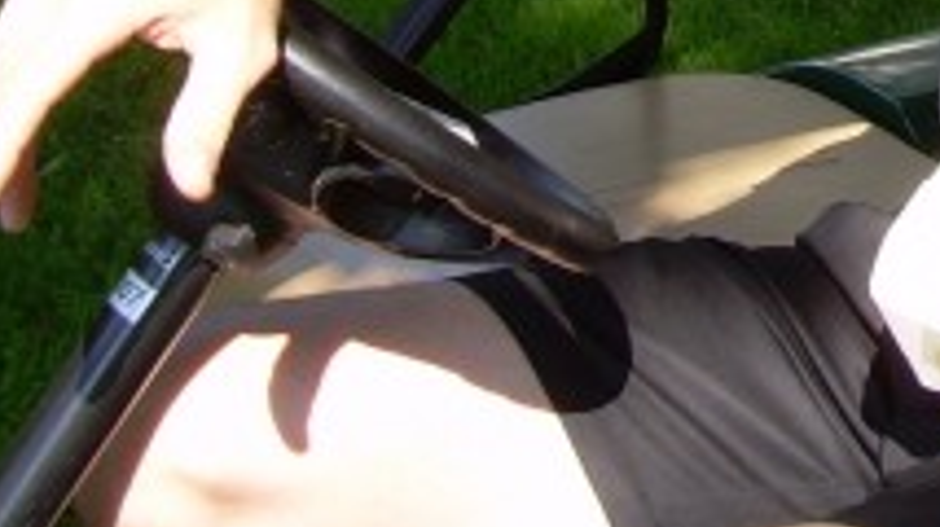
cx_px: 1217
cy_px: -386
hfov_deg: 16.4
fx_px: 3088
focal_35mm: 124
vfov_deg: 9.3
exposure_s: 1/125
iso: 50
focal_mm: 6.3
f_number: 4.6
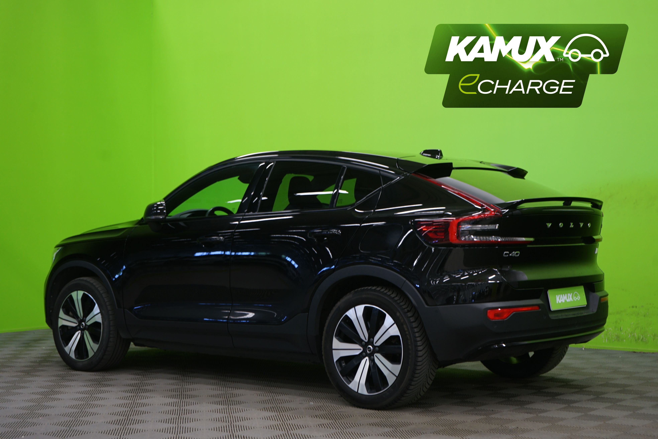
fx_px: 1023
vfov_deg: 24.2
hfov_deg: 35.6
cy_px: 220
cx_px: 329
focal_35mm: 56
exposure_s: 1/8
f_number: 5
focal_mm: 56
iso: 400
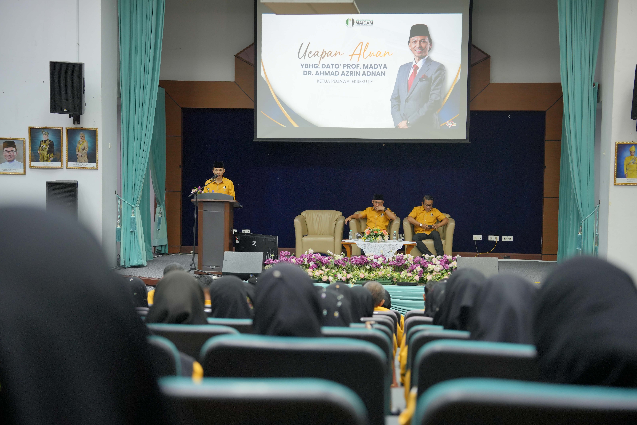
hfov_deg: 36.2
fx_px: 973
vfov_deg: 24.6
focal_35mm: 55
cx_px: 318
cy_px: 212
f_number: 2.8
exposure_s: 1/125
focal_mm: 55
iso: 1250
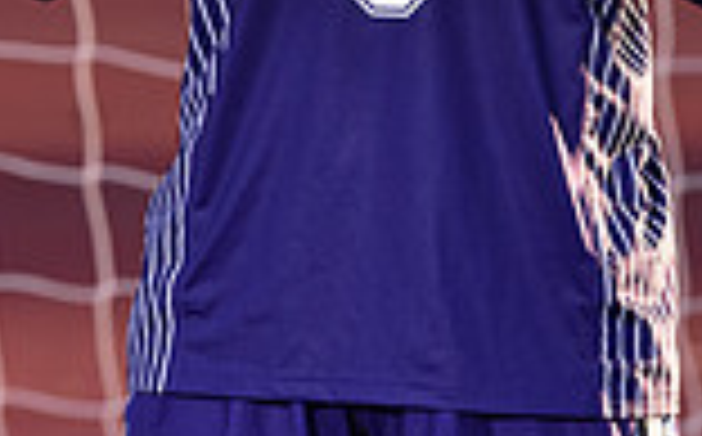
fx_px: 12704
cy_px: -499
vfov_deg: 2.0
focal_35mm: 665
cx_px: 362
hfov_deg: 3.2
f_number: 5
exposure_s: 1/250
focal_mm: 175
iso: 160
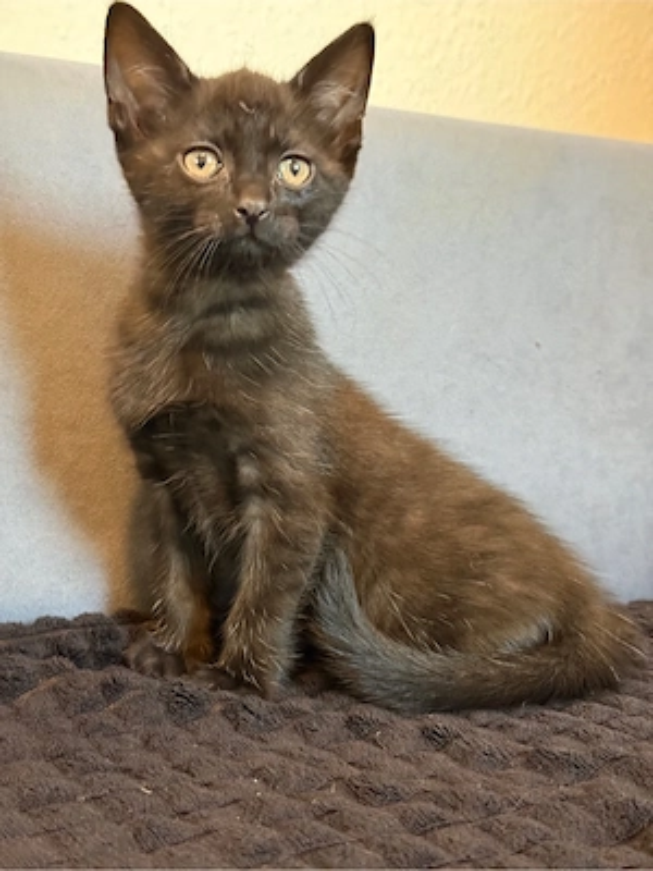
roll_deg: +0.2
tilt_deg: -1.0
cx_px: 326
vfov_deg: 39.7
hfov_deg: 30.3
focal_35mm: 48
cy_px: 436
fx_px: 1207
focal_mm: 6.76
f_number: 1.78
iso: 640
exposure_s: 1/25
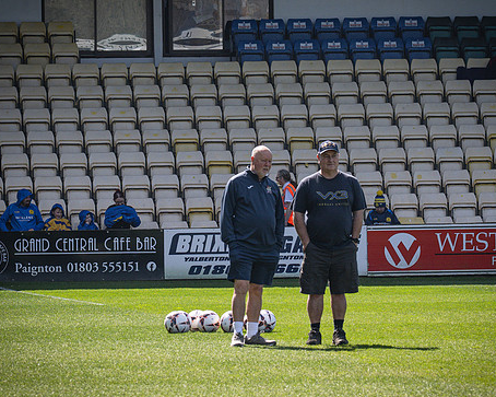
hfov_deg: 4.7
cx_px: 232
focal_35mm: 413
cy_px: 223
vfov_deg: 3.7
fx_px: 6061
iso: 200
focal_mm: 135
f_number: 6.3
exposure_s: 1/640
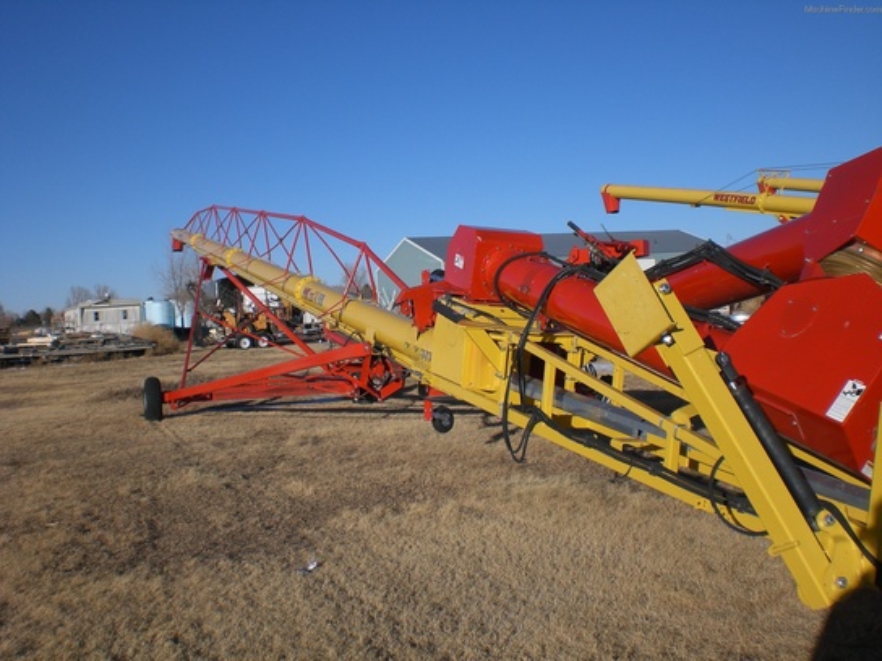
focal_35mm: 38
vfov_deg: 37.7
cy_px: 330
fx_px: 968
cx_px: 441
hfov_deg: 49.0
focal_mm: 6.3
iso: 50
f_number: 4.4
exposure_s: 1/1000
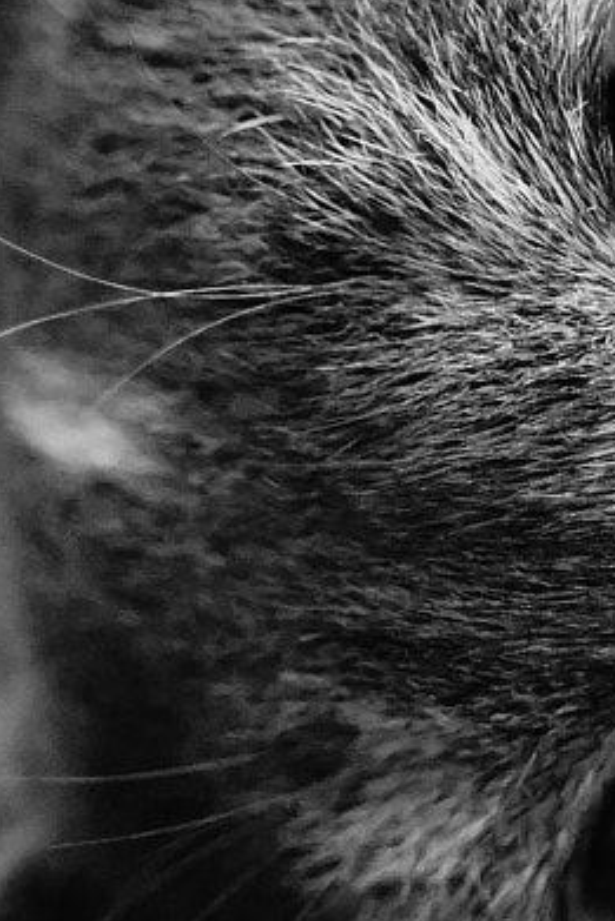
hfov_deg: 7.4
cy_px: 342
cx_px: 774
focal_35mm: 184
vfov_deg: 11.2
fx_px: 4710
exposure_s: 1/50
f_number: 2.8
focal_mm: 30
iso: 1250
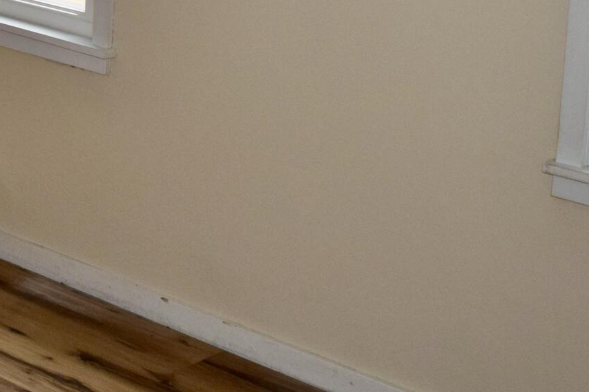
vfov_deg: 13.6
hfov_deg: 19.3
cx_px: -239
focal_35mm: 95
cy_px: -190
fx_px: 1554
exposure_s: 1/100
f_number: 5
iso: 800
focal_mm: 18
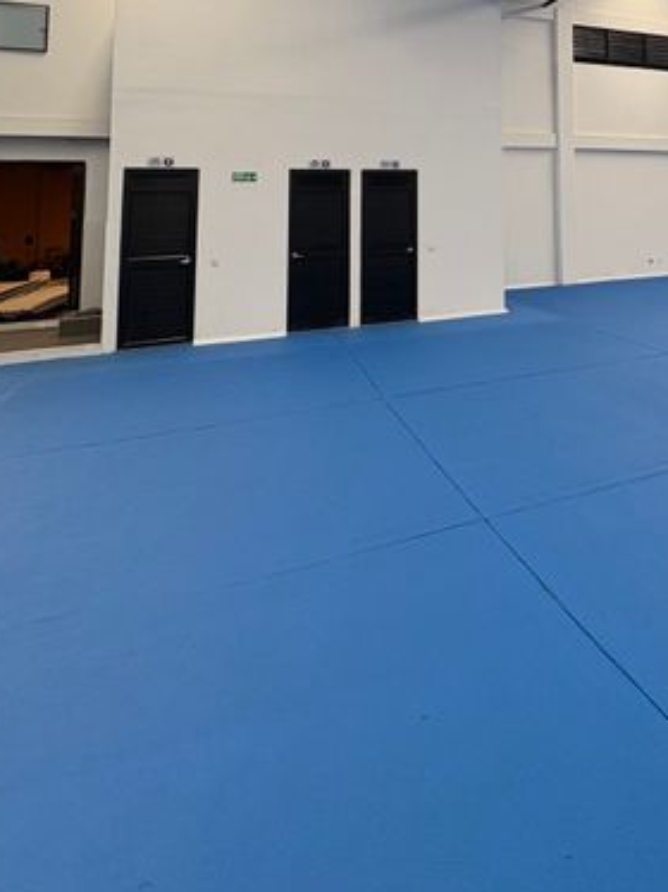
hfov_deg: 50.4
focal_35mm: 25
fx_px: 644
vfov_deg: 62.0
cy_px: 147
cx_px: 563
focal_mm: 2.22
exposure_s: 1/123
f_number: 2.2
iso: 125
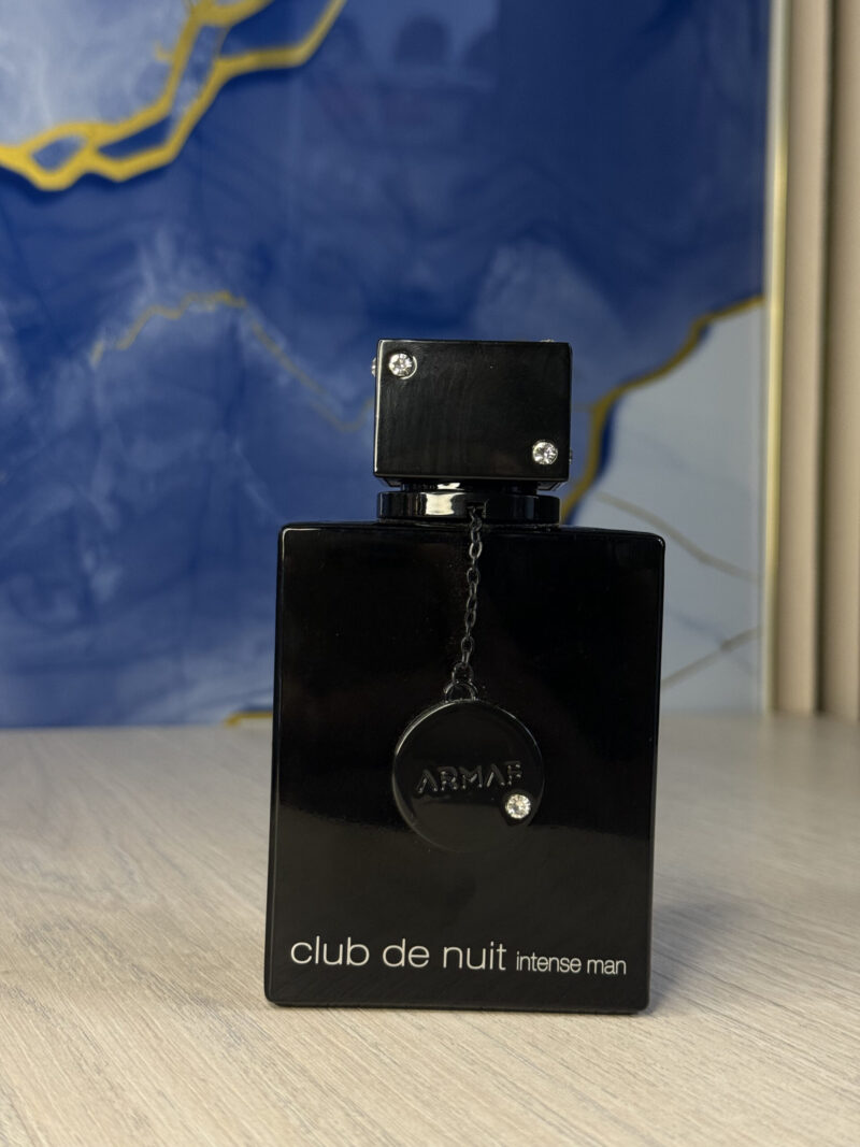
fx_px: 1590
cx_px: 430
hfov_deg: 30.3
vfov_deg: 39.7
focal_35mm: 48
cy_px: 574
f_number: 1.78
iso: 100
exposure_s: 1/89
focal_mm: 6.76
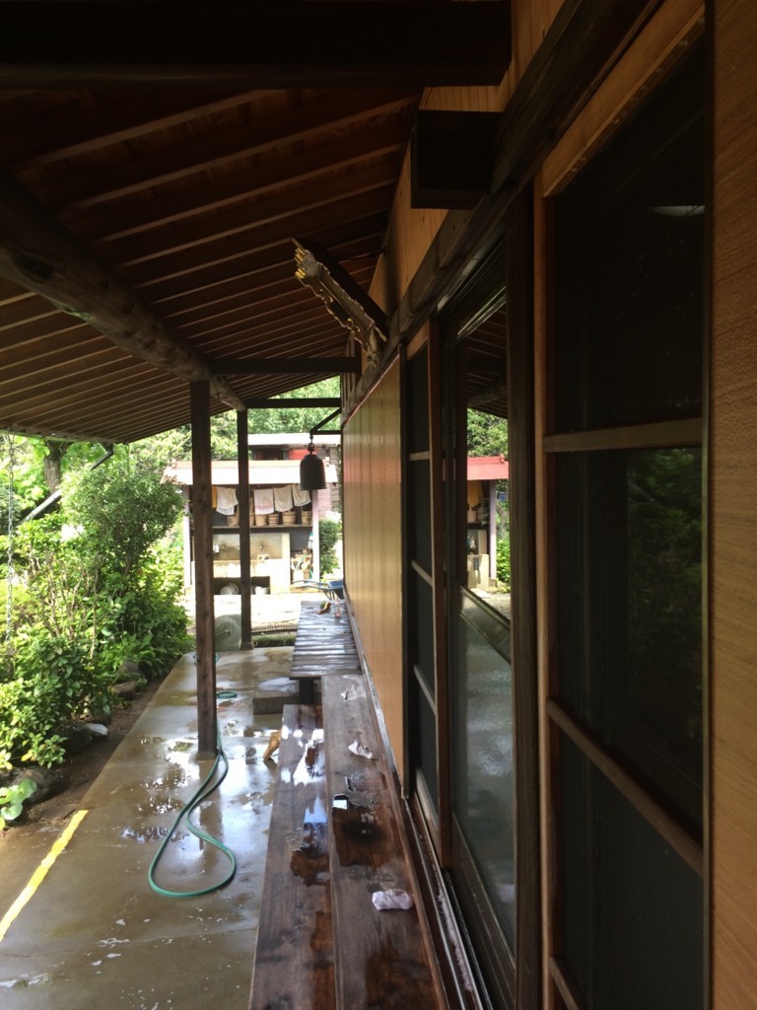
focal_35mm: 29
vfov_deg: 61.7
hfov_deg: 48.2
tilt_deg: -5.4
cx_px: 378
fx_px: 846
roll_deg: +3.5
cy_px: 505
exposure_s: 1/122
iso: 32
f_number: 2.2
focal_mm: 4.15
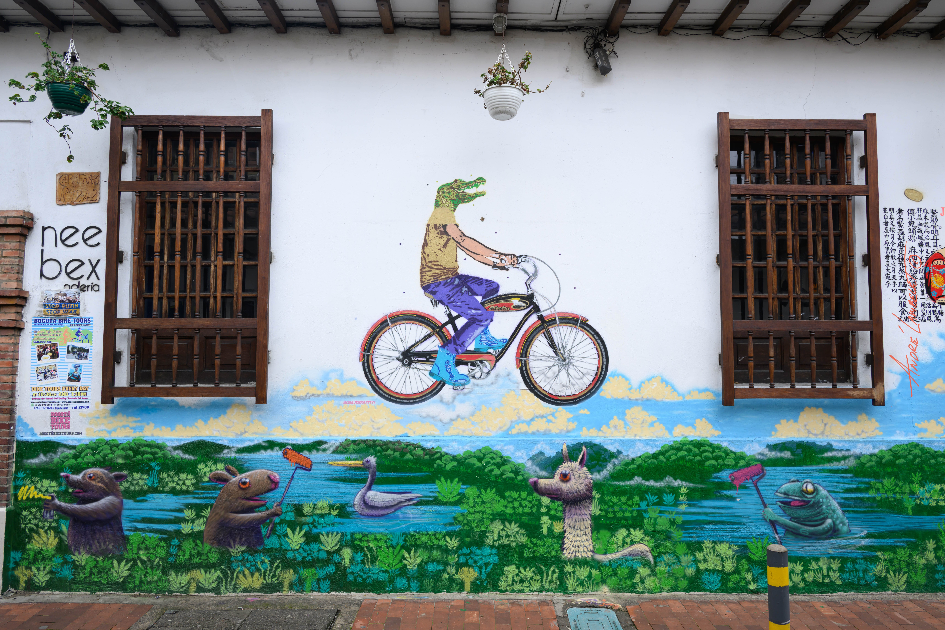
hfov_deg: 68.4
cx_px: 472
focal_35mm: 26
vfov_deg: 48.7
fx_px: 696
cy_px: 315
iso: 250
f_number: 7.1
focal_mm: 26.5
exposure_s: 1/80
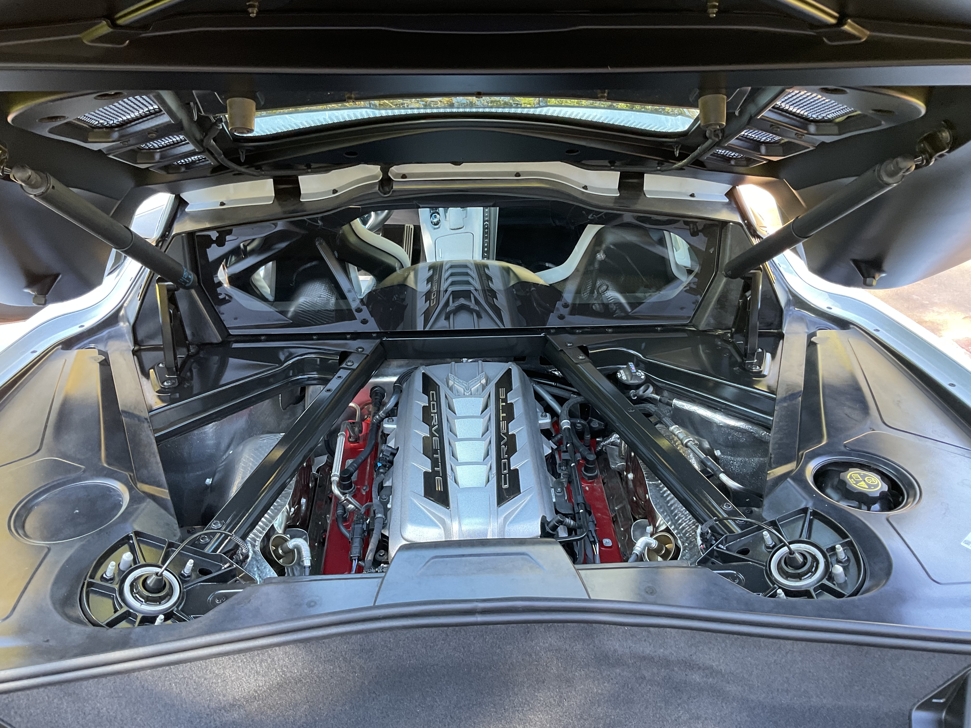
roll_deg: -1.3
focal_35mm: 29
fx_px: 813
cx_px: 486
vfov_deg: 48.2
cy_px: 364
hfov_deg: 61.7
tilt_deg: -33.1
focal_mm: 3
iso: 80
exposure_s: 1/60
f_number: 1.8
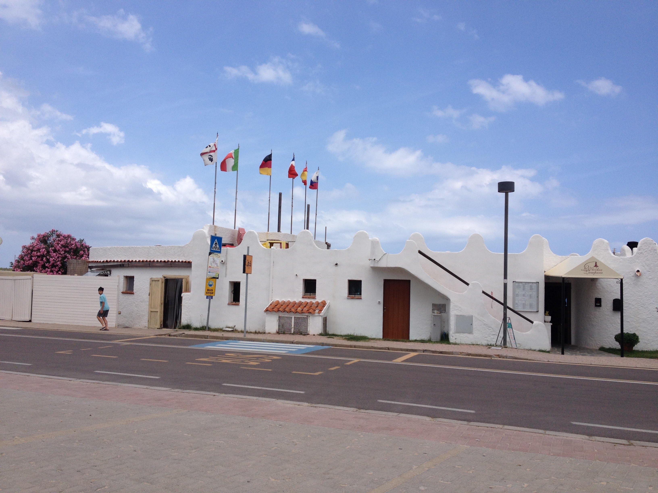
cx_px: 329
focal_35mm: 35
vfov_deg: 40.7
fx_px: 665
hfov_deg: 52.6
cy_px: 246
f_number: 2.4
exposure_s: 1/2045
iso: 50
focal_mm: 4.28
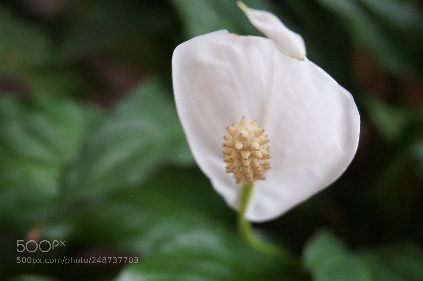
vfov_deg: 23.8
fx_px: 669
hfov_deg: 35.1
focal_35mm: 57
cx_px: 212
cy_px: 140
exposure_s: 1/60
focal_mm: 38
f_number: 5.6
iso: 1250
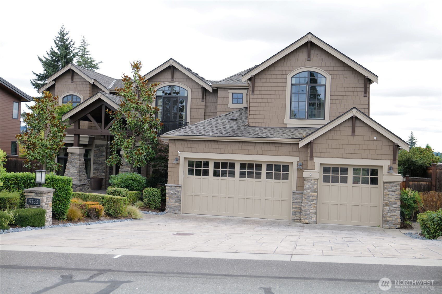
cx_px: 221
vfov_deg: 32.6
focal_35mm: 41
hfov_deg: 47.4
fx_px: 503
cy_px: 147
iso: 100
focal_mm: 41
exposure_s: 1/320
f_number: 3.5
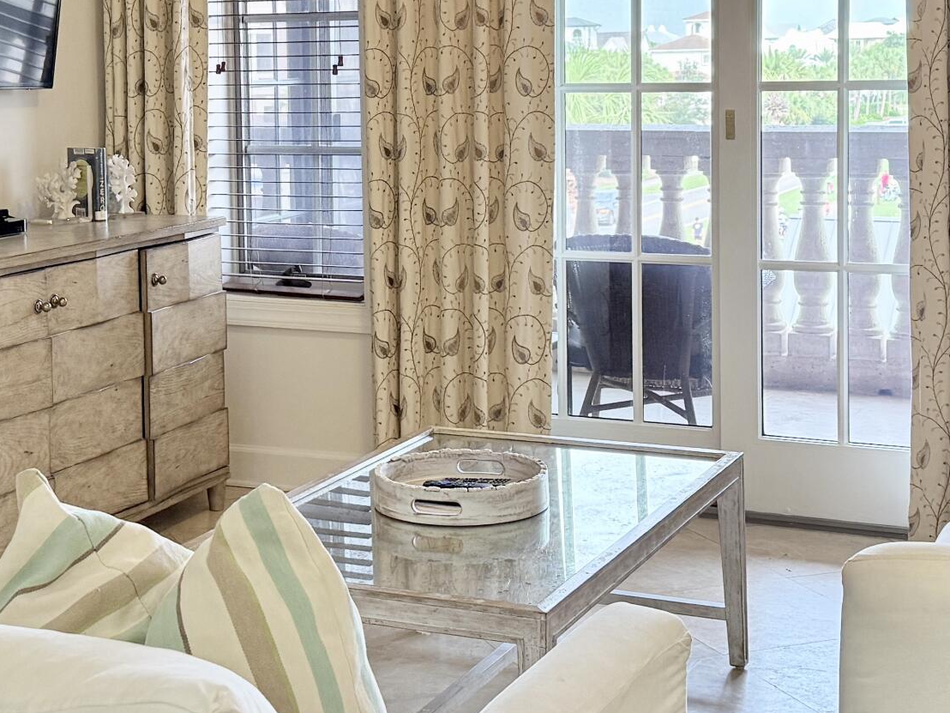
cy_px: 166
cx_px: 377
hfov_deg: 29.7
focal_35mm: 65
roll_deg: +0.7
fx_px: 1784
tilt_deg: -4.0
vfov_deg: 22.4
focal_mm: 6.76
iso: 200
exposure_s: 1/121
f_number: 1.78
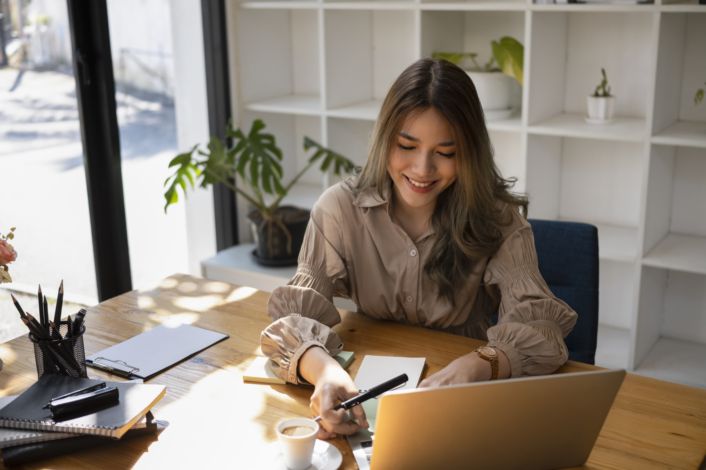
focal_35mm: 45
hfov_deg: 43.6
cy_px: 235
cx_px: 353
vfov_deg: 29.9
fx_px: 882
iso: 640
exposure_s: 1/1000
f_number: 2.8
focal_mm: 45
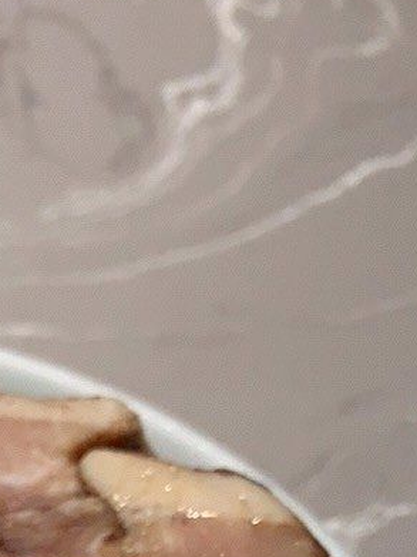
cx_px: -334
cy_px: 755
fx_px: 3552
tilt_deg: -51.0
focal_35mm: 221
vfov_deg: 8.8
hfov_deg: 6.6
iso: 32
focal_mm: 4.25
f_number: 1.8
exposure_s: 1/60
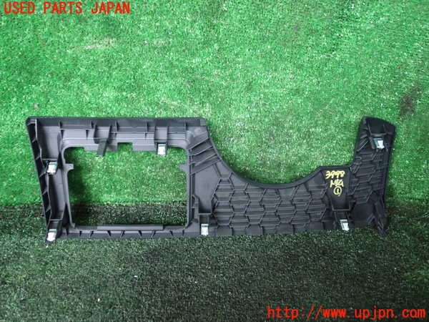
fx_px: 372
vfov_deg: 46.8
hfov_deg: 60.0
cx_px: 214
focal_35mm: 30
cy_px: 161
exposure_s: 1/30
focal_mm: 5.4
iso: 800
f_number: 2.3
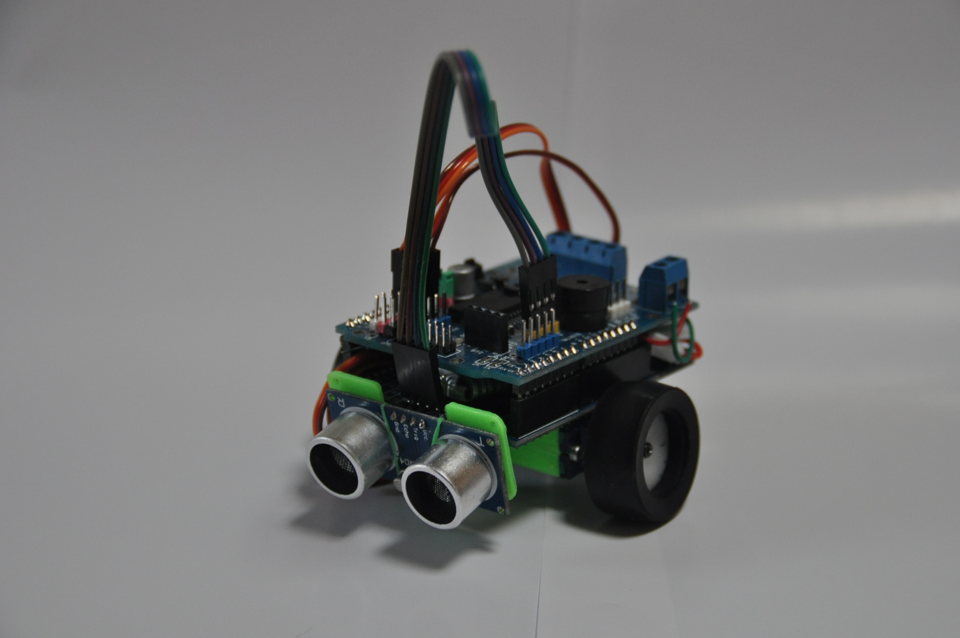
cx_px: 480
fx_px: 2237
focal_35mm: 84
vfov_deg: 16.2
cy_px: 319
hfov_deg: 24.2
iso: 800
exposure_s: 1/125
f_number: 5
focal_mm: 56
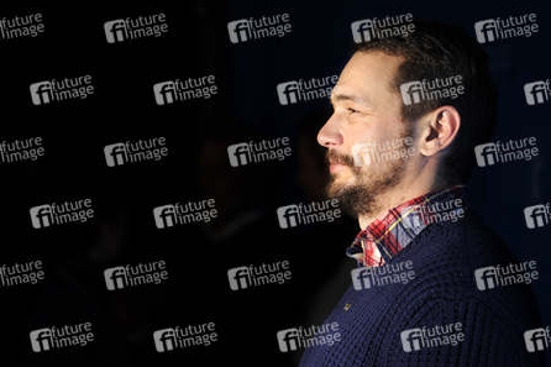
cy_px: 183
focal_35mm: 202
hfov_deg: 10.2
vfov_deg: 6.8
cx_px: 276
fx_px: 3090
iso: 200
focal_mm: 200
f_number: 6.3
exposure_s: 1/160
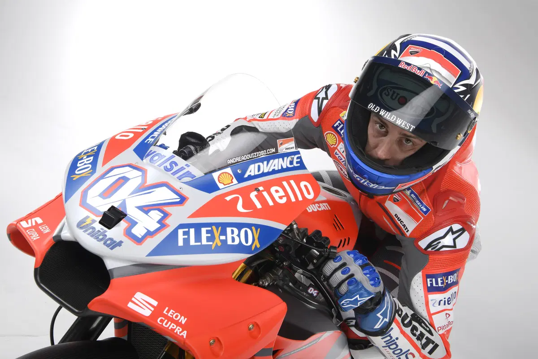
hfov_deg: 39.6
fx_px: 747
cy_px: 180
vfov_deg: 27.0
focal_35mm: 50
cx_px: 269
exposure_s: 1/200
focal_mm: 50
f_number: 20
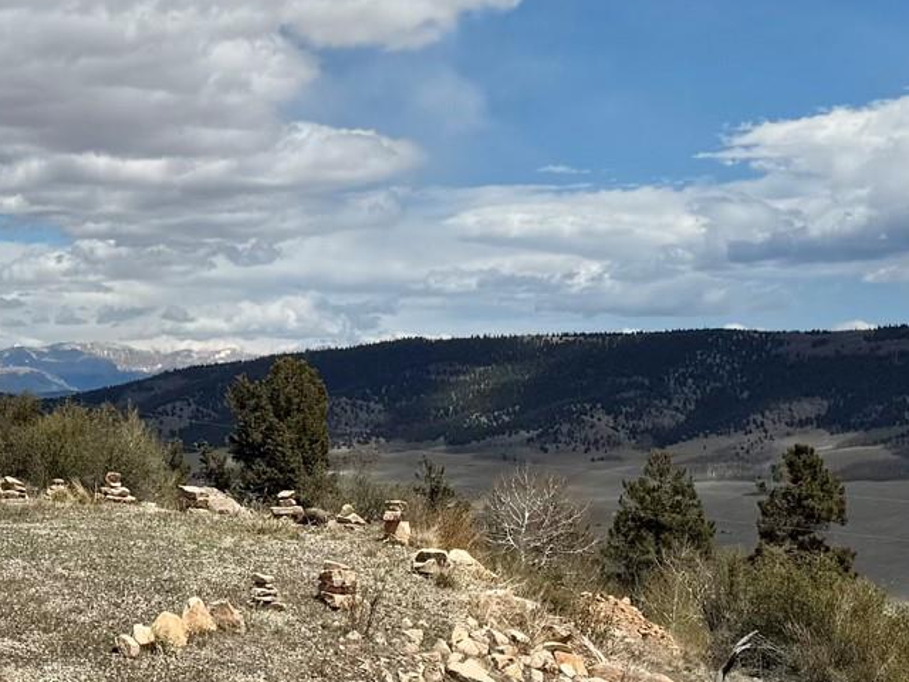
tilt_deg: +6.4
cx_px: 60
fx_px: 1576
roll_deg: +2.5
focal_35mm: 60
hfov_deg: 30.5
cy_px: 271
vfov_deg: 24.4
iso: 80
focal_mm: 6.76
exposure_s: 1/9009
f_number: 1.78
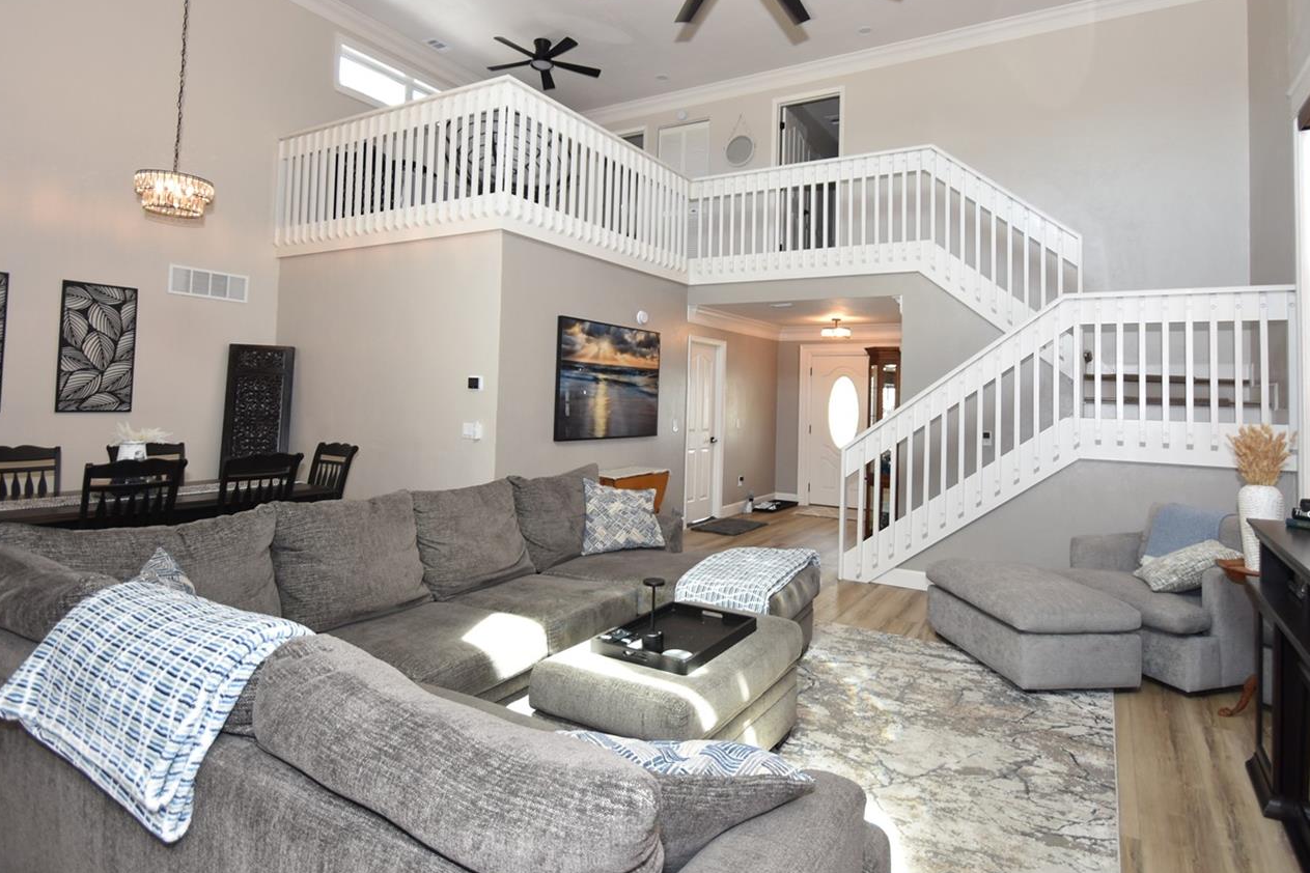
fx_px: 691
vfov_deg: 64.1
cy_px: 358
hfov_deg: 86.8
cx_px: 688
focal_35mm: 19
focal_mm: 10
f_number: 4
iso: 320
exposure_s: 1/60
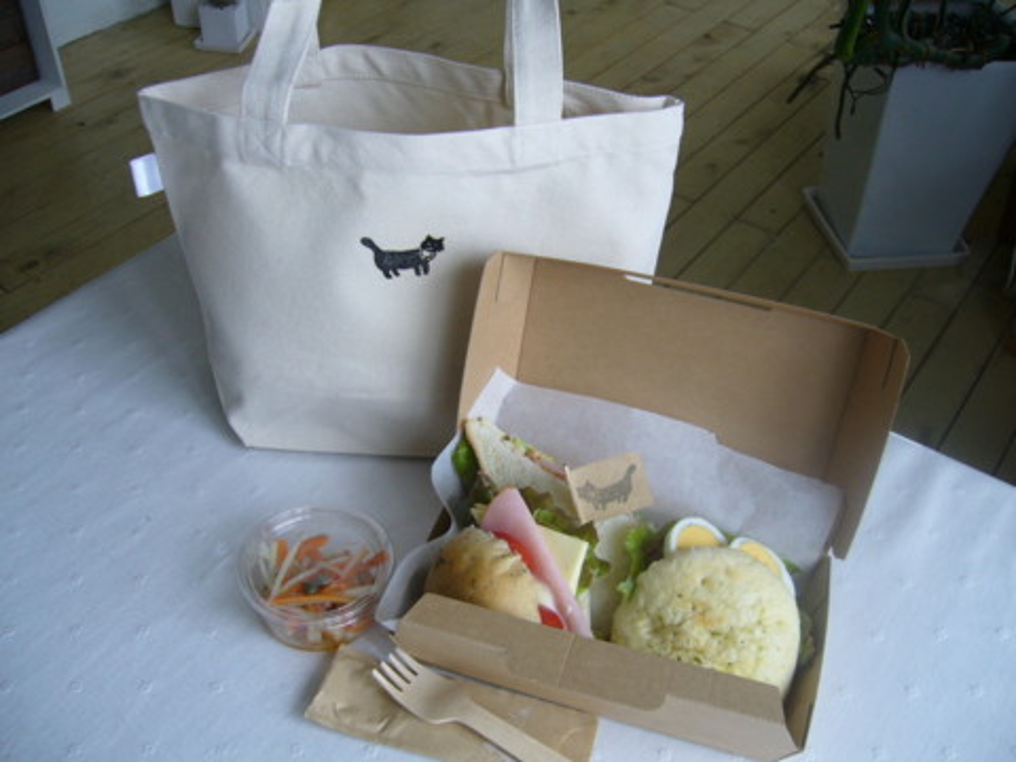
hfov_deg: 52.6
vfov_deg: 40.7
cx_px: 508
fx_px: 1027
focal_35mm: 35
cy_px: 381
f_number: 2.8
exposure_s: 1/30
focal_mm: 5.8
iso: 80
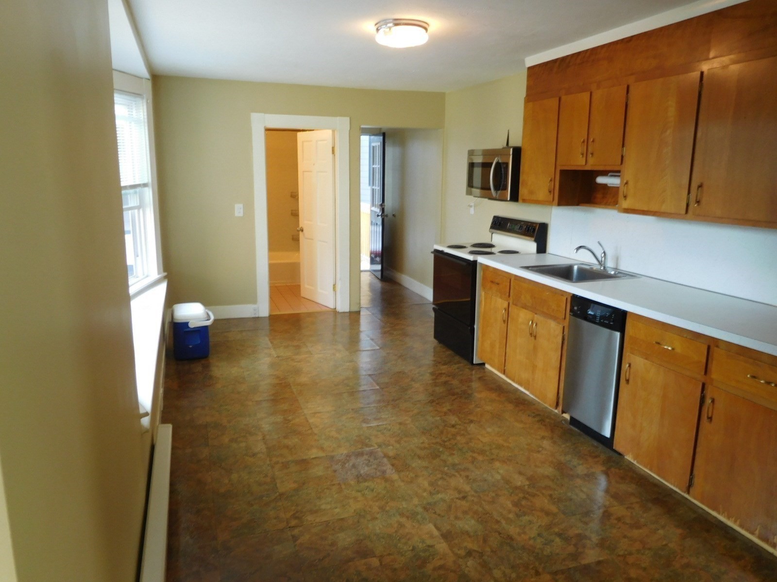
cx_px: 388
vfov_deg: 54.9
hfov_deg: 69.4
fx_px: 561
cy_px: 291
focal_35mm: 25
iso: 140
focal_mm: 4.5
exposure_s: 1/30
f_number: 3.4
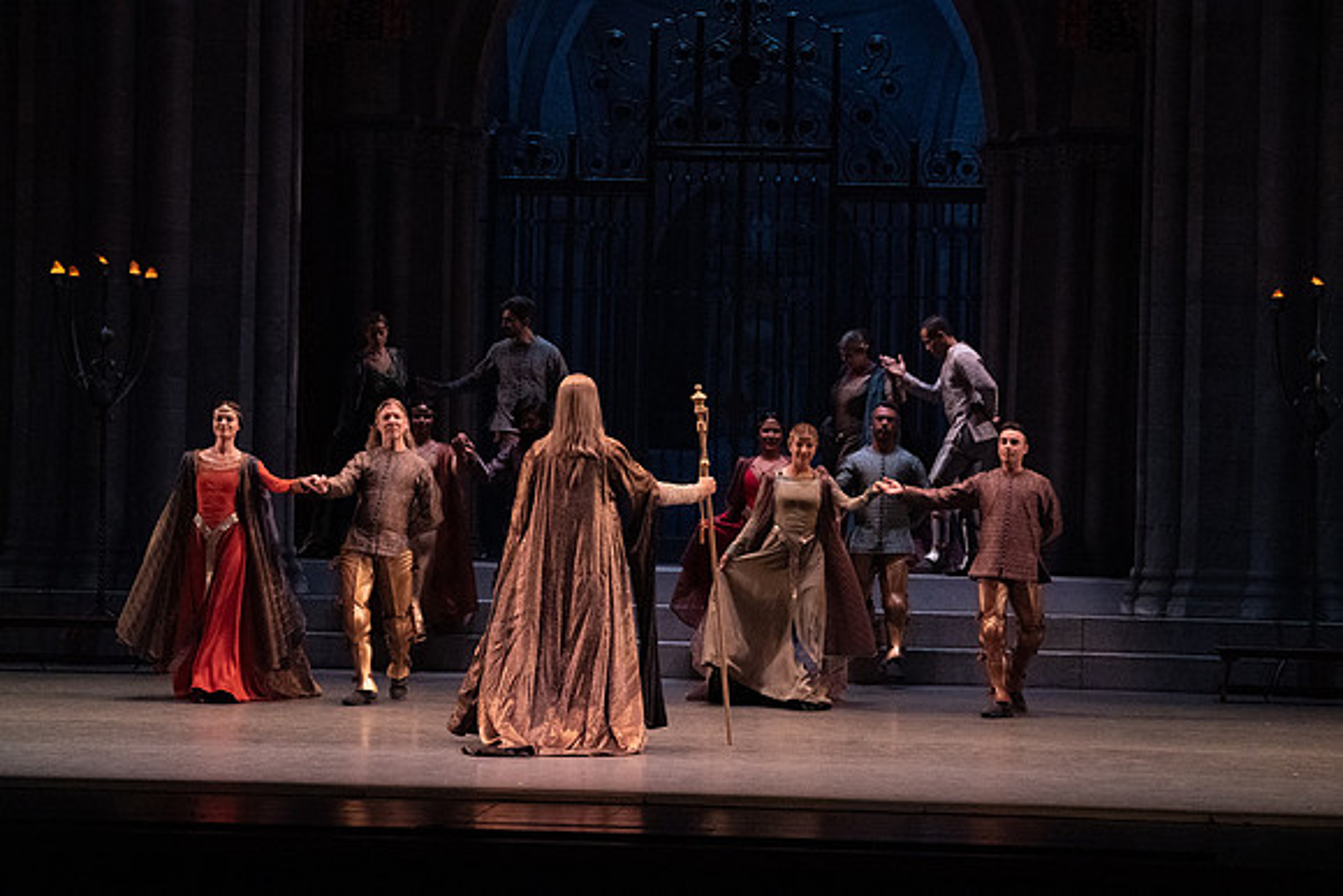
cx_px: 672
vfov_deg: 11.0
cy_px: 448
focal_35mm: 125
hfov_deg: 16.4
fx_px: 4664
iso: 20000
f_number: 9
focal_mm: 125
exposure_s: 1/320
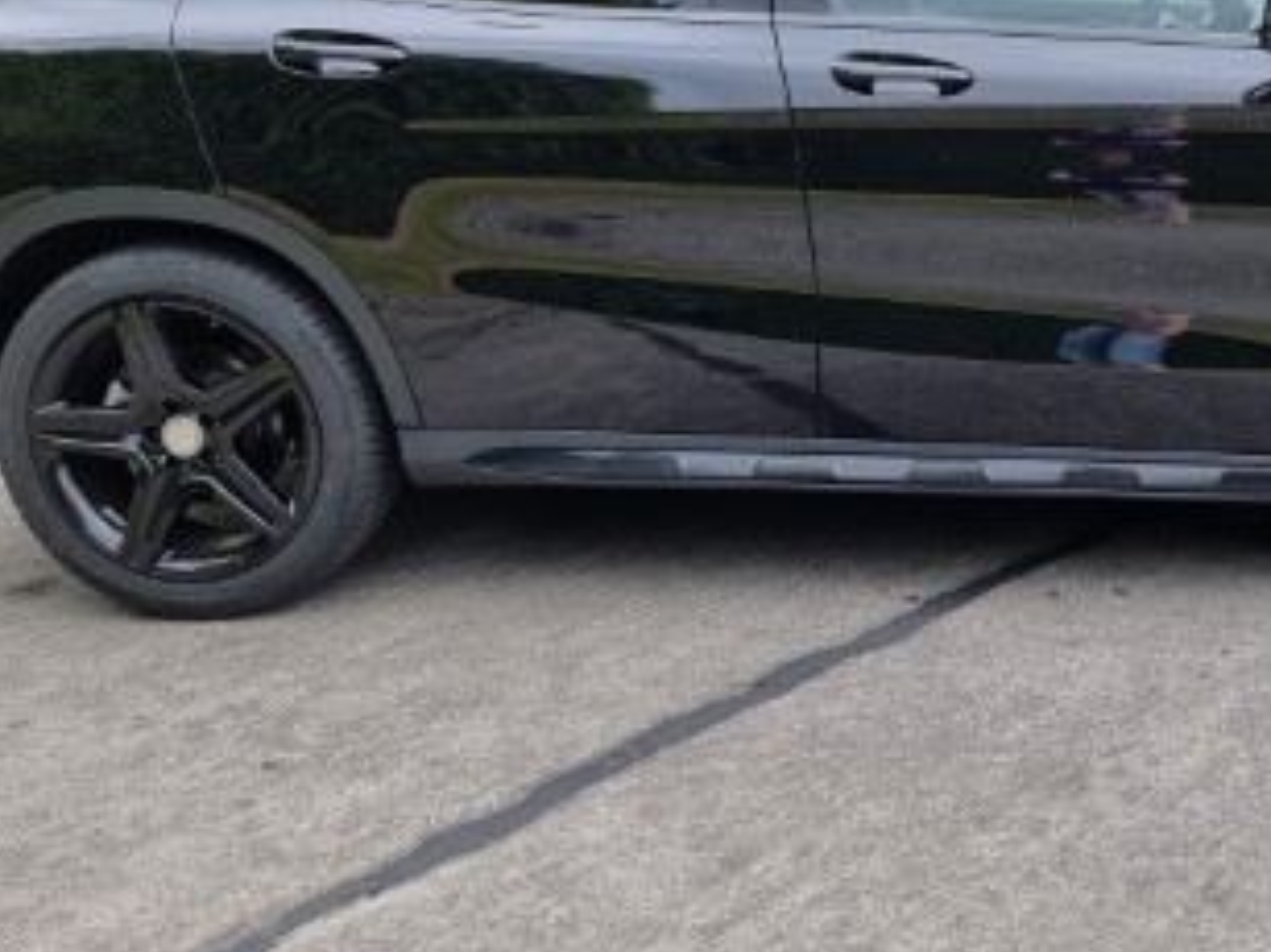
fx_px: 1835
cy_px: 360
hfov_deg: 37.1
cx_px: 989
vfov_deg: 29.0
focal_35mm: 50
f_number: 1.8
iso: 50
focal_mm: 6.7
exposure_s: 1/100
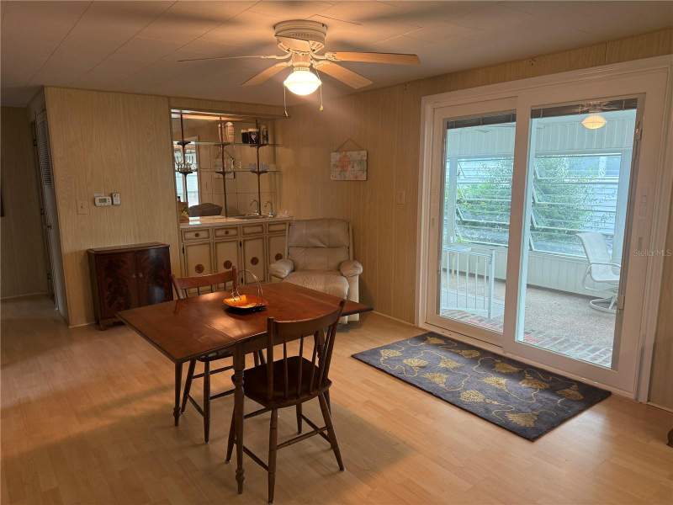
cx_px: 336
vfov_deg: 56.8
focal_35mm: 24
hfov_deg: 71.6
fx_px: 467
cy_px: 252
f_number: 1.78
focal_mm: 6.76
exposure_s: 1/60
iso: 160
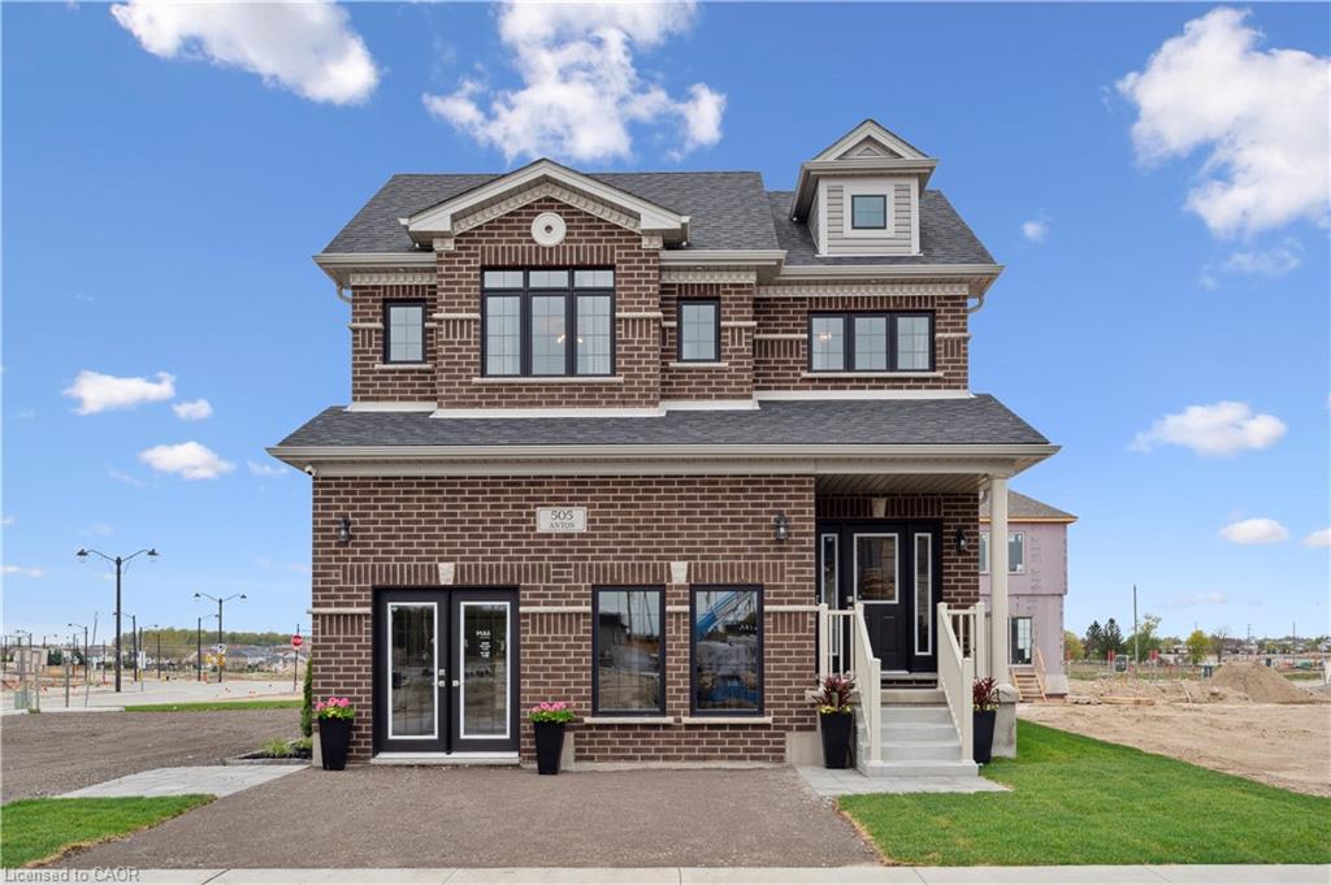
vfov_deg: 43.5
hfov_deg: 62.0
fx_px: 1108
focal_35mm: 30
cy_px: 442
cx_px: 666
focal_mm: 30
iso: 100
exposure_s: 1/100
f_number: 11
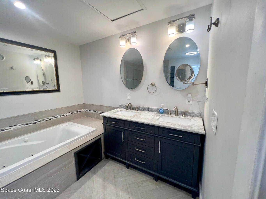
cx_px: 133
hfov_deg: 106.2
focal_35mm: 13
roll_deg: +0.9
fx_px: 100
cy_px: 100
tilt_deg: -8.4
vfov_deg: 89.9
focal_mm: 1.57
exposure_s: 1/60
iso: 125
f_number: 1.8
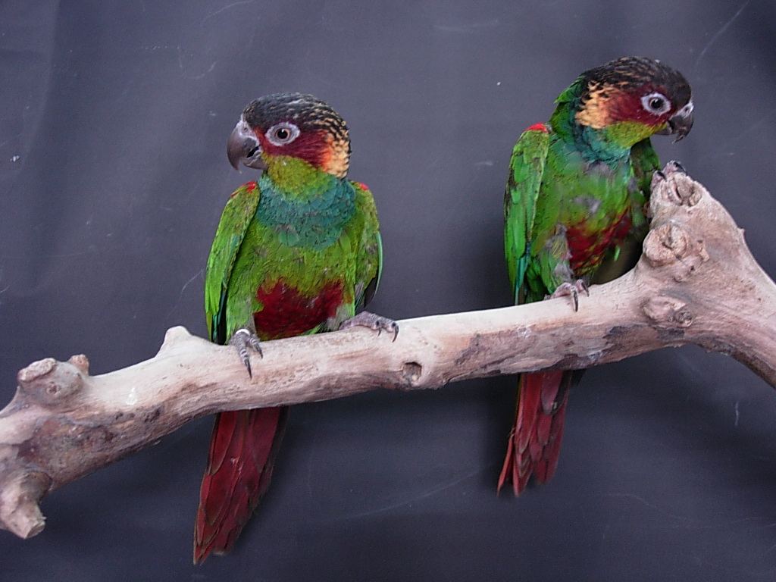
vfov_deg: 35.1
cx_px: 388
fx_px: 919
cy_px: 291
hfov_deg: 45.8
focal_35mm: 41
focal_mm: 8.5
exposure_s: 1/4
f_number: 2.9
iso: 100
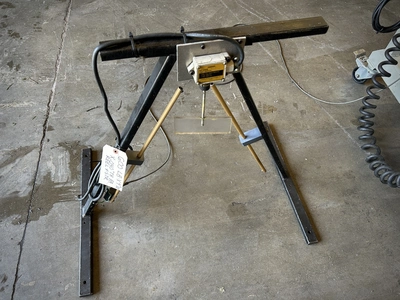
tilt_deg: -55.1
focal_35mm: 26
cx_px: 200
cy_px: 150
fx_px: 300
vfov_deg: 53.1
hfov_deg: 67.3
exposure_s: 1/106
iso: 125
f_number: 1.5
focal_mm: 5.7
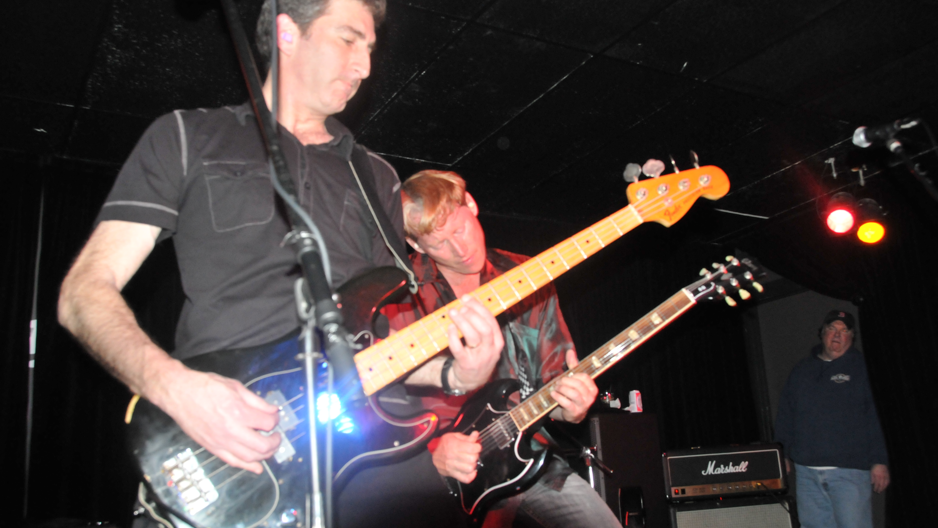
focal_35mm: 35
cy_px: 271
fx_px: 870
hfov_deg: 56.6
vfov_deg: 33.7
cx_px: 468
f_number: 5.6
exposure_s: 1/60
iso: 1600
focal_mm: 22
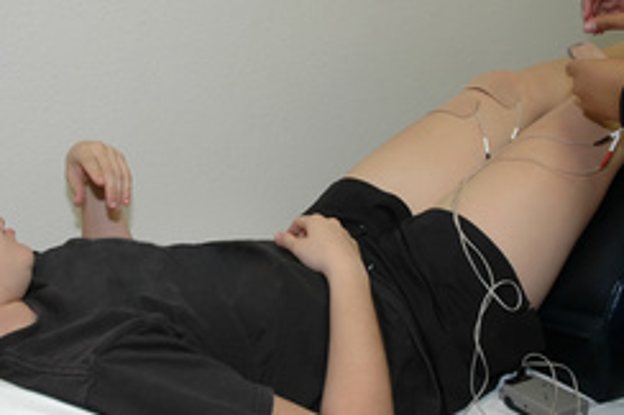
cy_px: 197
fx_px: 814
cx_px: 237
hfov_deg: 41.7
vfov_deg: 28.6
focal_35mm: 47
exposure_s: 1/60
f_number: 4
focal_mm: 18
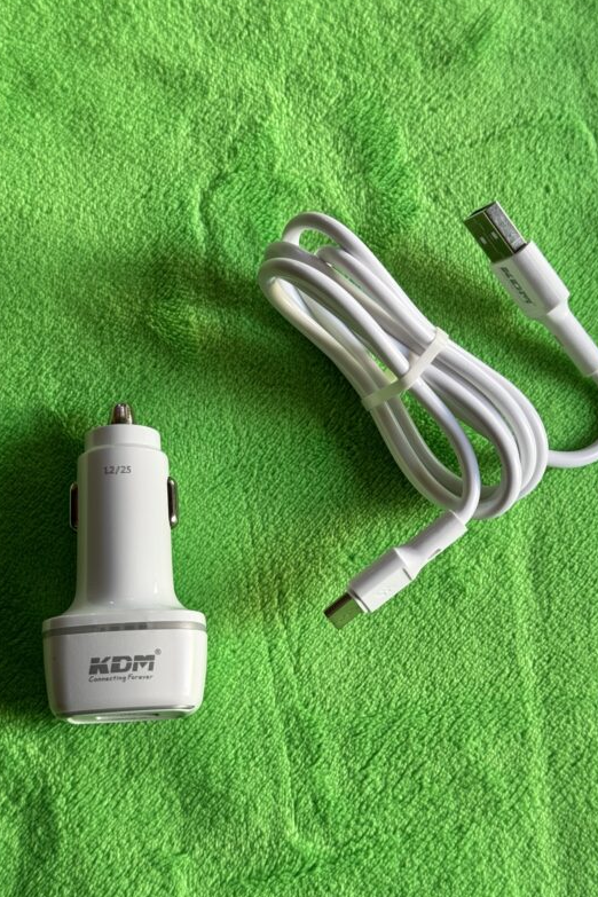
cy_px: 444
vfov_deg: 38.9
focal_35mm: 51
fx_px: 1271
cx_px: 331
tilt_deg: -78.3
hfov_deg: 26.5
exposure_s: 1/100
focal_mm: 6.76
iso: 64
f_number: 1.78
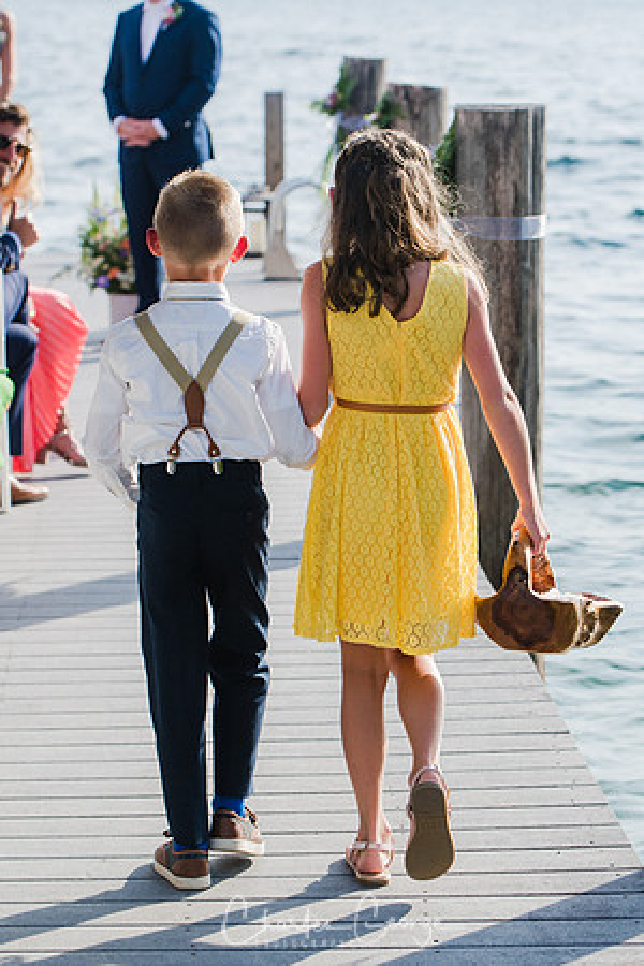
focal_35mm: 105
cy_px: 483
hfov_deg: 13.0
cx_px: 322
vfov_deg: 19.5
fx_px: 2817
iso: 200
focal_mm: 70
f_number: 4
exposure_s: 1/1000
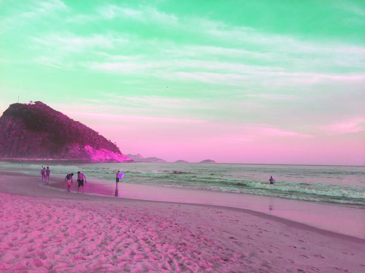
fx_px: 306
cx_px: 182
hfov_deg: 61.7
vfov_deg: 48.2
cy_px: 136
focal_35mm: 29
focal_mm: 4.15
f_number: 2.2
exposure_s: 1/507
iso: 32
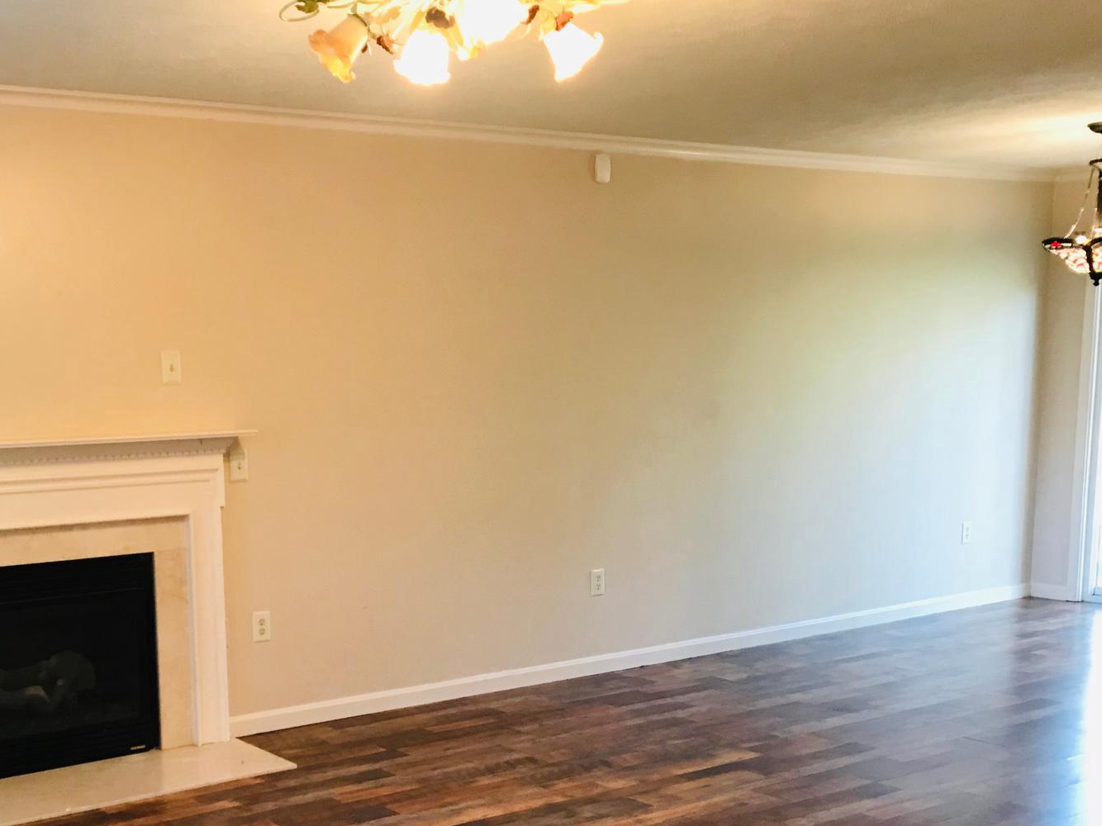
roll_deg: +1.8
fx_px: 1369
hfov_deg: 42.6
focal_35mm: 43
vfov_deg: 32.9
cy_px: 619
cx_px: 290
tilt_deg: -8.6
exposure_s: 1/15
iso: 50
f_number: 1.8
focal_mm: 3.99
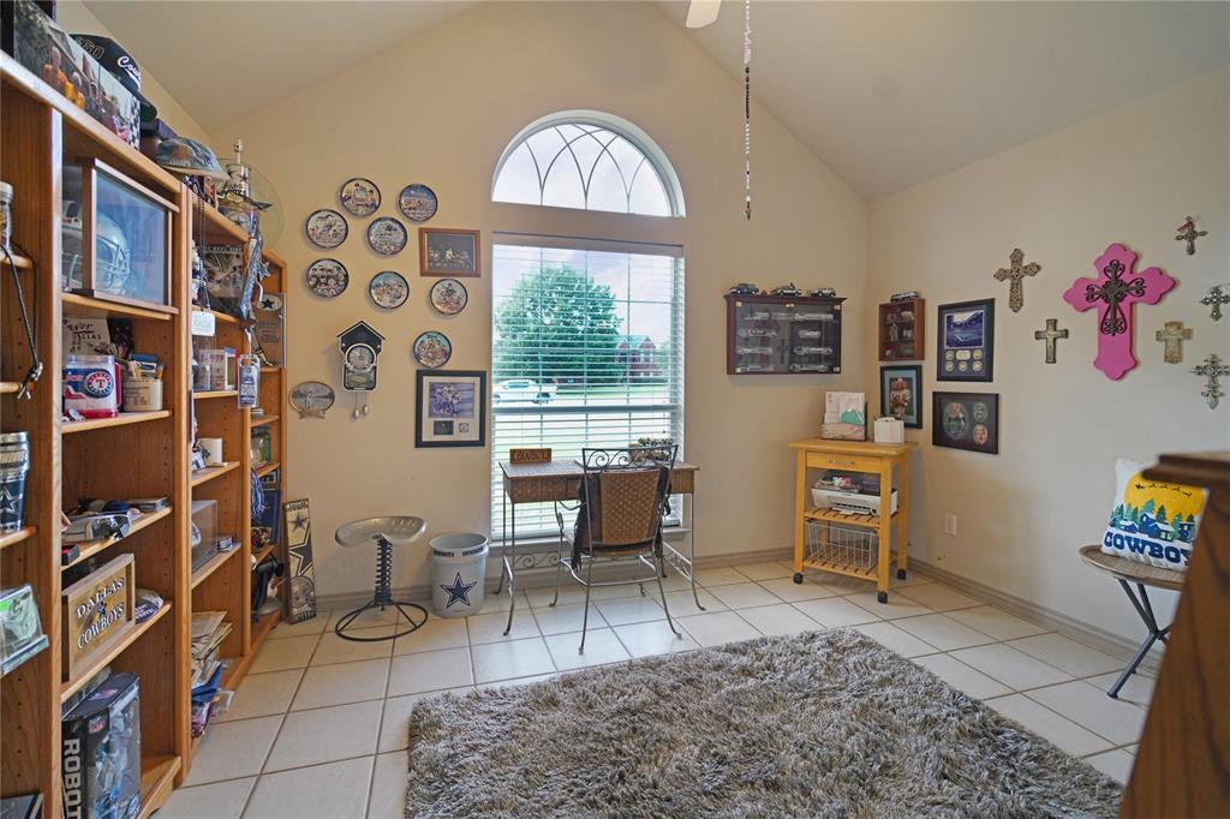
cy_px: 410
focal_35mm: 16
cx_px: 615
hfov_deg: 96.8
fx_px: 546
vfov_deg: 73.7
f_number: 4
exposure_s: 1/160
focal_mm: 16
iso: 640
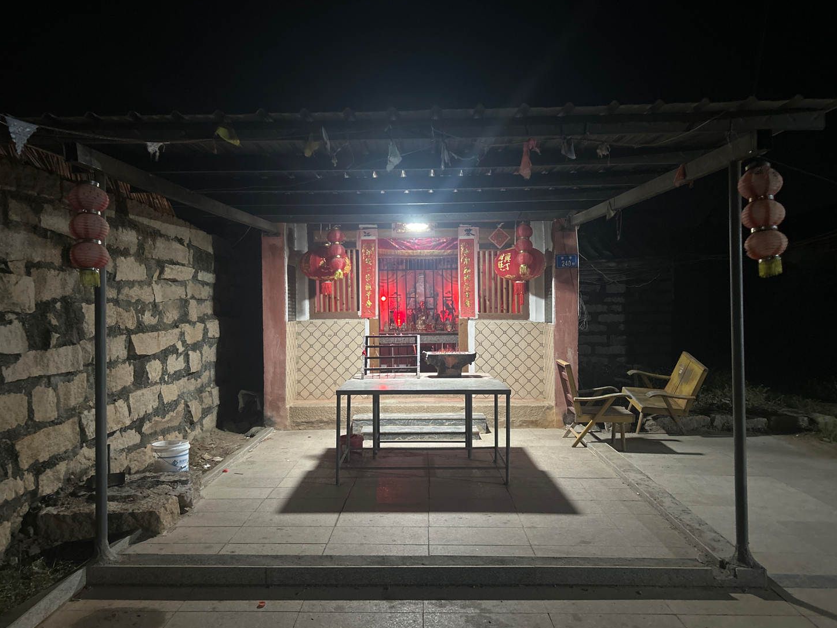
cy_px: 312
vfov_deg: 51.4
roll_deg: +0.6
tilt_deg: +0.0
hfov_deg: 65.3
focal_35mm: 27
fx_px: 653
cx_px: 406
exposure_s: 1/33
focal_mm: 5.7
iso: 500
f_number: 1.5
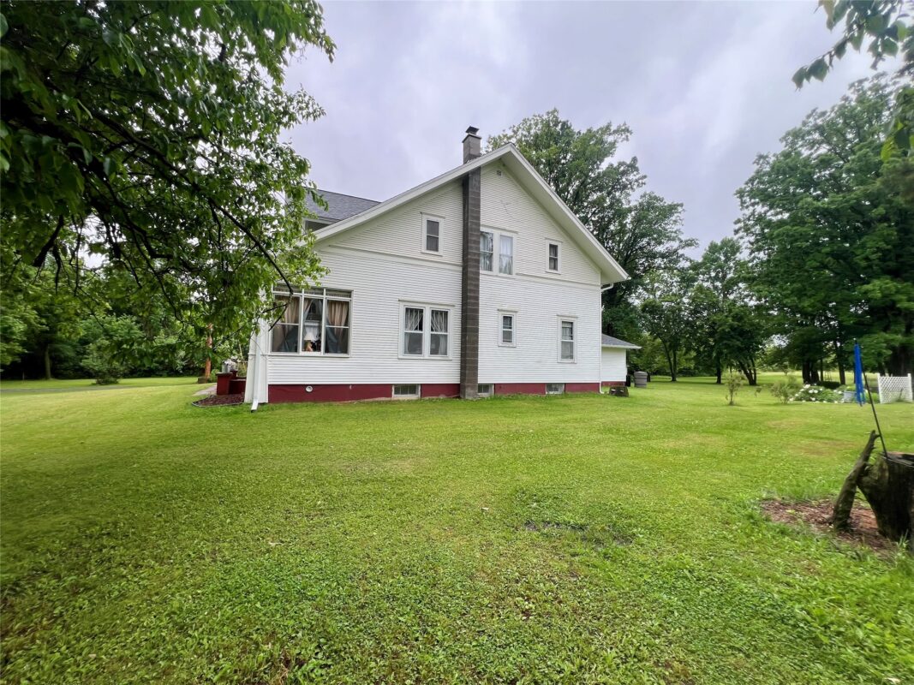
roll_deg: -1.5
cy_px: 342
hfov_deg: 106.2
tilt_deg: +2.9
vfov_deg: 89.9
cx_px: 457
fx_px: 343
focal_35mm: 13
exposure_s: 1/193
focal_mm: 1.57
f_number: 1.8
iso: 32
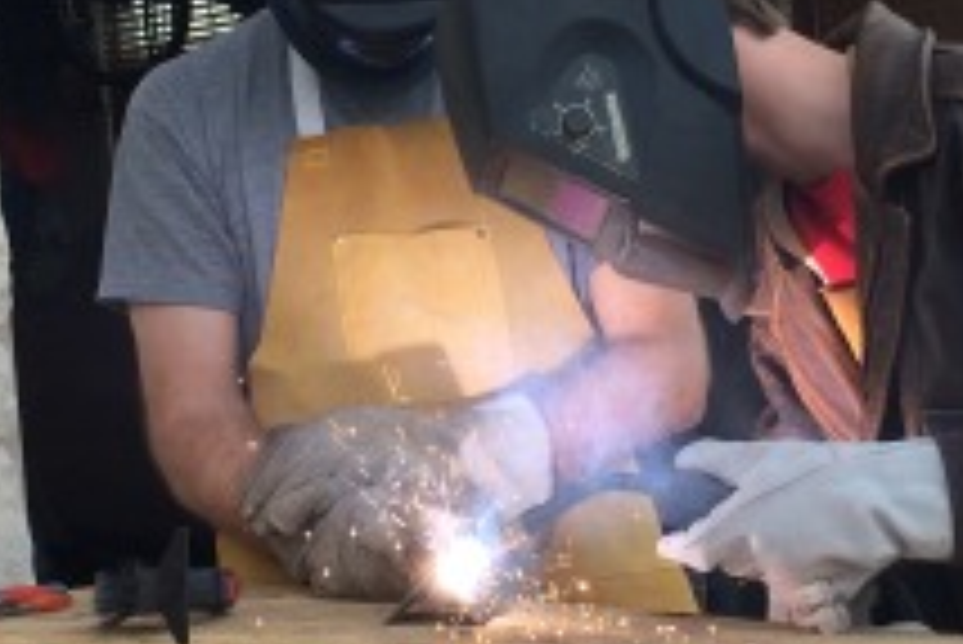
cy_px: 171
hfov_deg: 22.6
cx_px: 544
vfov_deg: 15.2
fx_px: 2409
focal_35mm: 90
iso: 32
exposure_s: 1/406
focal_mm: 4.15
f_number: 2.2
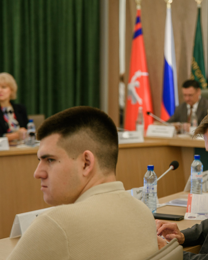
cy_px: 138
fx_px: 885
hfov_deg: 13.3
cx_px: 186
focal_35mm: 115
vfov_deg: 16.7
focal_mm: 70
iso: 1600
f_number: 3.5
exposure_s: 1/400
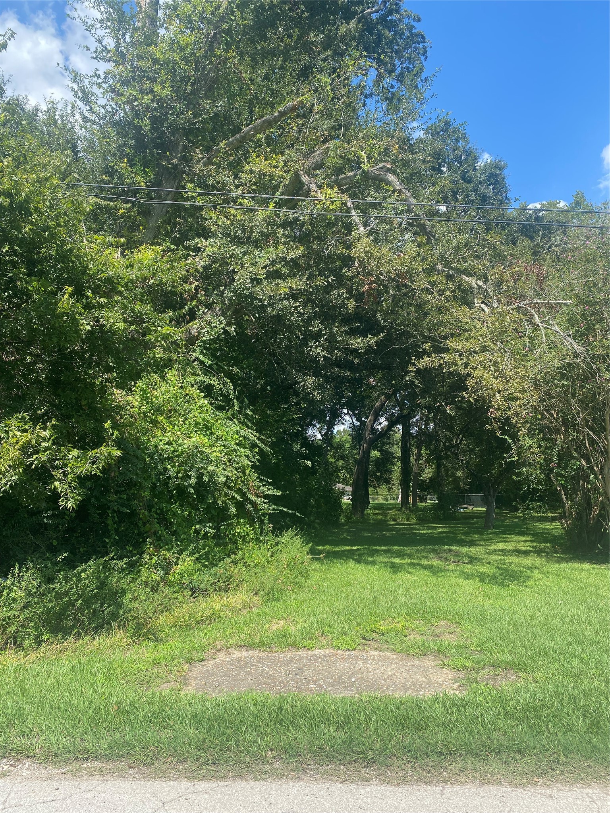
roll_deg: -0.9
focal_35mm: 26
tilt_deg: +10.0
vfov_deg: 67.3
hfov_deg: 53.1
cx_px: 305
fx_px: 611
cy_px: 406
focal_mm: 4.25
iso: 32
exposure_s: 1/1218
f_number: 1.8
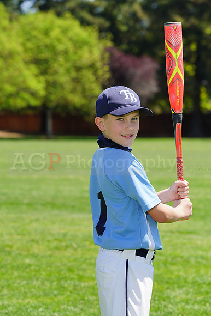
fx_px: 1672
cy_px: 158
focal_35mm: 190
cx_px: 106
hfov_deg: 7.2
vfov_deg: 10.8
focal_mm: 190
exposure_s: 1/160
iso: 100
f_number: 9
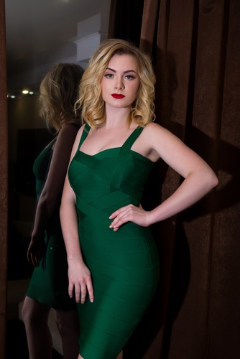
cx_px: 120
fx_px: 519
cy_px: 180
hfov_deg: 26.0
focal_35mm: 52
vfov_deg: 38.2
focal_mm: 52
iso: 200
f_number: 5.6
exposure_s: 1/125
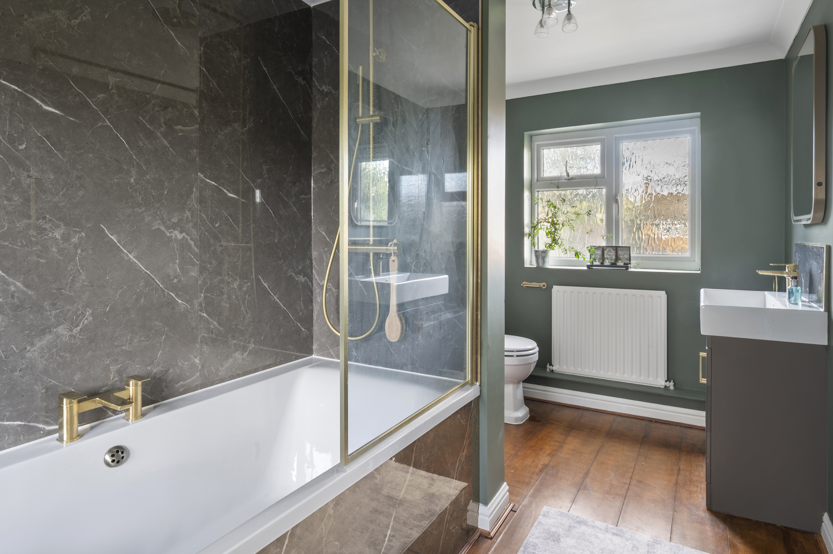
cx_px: 432
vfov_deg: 59.9
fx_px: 478
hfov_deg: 82.1
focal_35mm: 21
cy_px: 235
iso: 200
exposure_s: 10
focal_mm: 15.5
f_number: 16
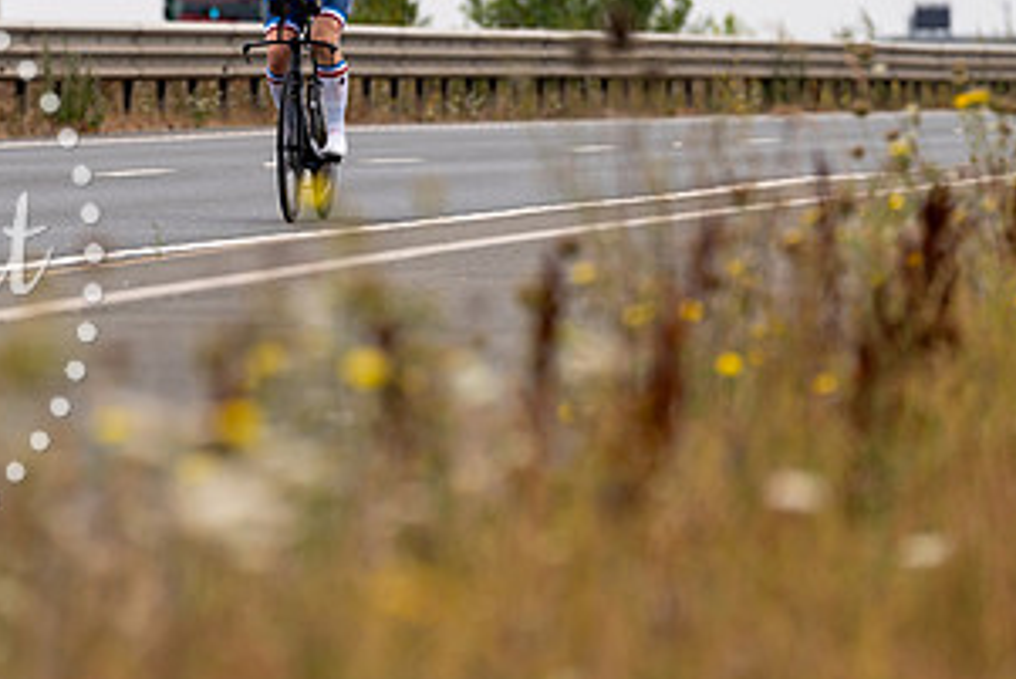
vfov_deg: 3.6
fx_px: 10870
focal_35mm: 385
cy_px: 86
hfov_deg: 5.3
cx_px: 311
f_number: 3.5
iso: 100
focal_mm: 200
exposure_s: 1/800
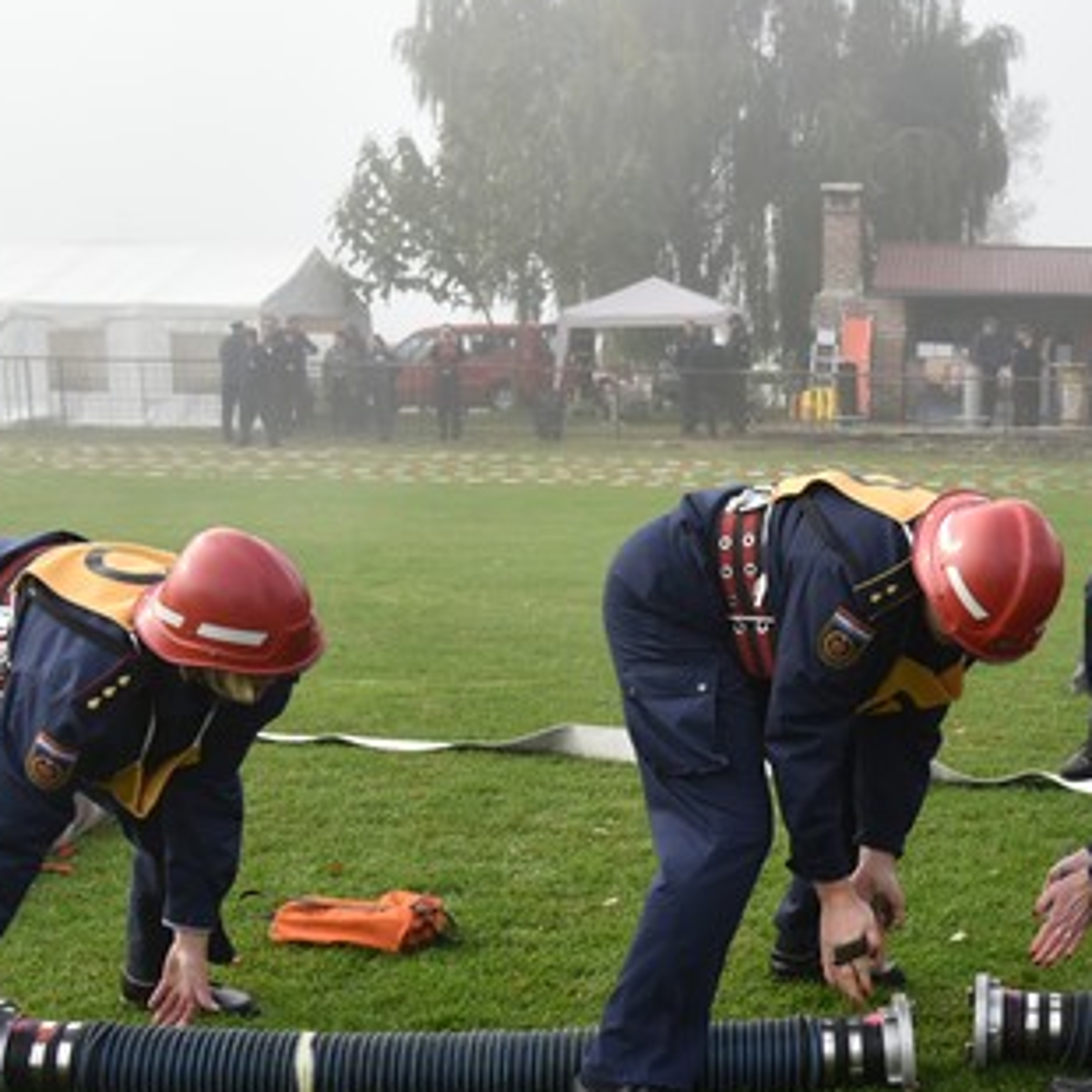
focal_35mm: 54
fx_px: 1927
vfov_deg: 31.3
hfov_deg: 30.2
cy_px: 749
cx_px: 997
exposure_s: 1/2500
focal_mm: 24
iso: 1000
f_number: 4.5
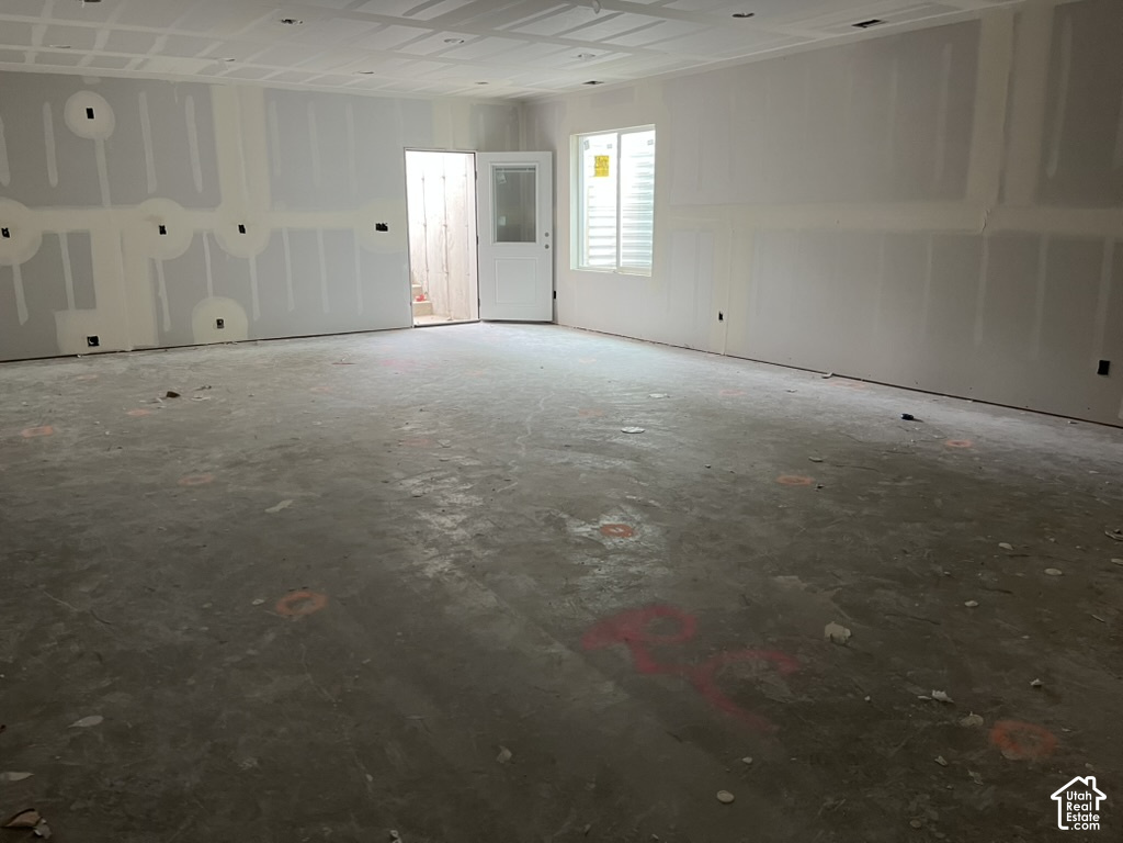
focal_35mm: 26
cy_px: 422
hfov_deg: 67.3
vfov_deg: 53.1
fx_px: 843
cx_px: 562
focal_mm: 5.1
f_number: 1.6
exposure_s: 1/60
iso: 200
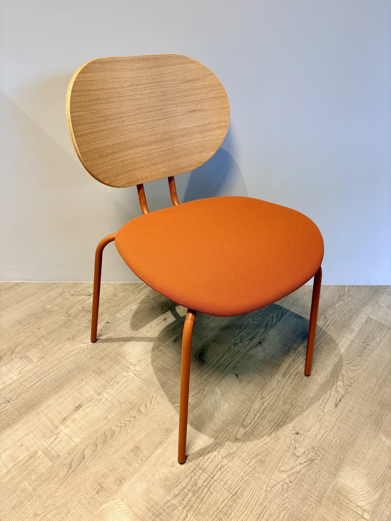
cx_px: 196
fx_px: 392
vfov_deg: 67.3
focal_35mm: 26
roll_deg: -1.0
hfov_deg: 53.1
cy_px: 260
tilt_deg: -33.1
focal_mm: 5.96
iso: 100
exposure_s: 1/50
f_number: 1.6
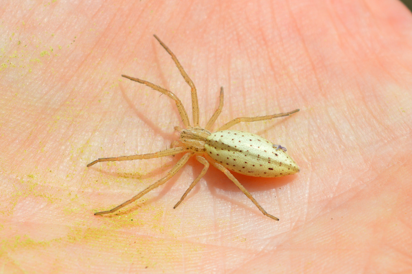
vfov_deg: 16.6
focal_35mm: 82
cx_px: 206
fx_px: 944
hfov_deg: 24.6
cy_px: 137
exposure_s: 1/320
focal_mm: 55
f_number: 9
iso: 100
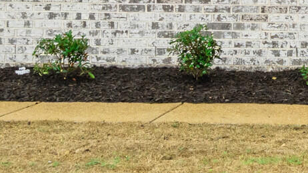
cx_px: 572
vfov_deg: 6.3
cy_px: -251
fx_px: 1503
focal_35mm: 184
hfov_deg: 10.9
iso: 800
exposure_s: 1/200
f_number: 9
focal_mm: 28
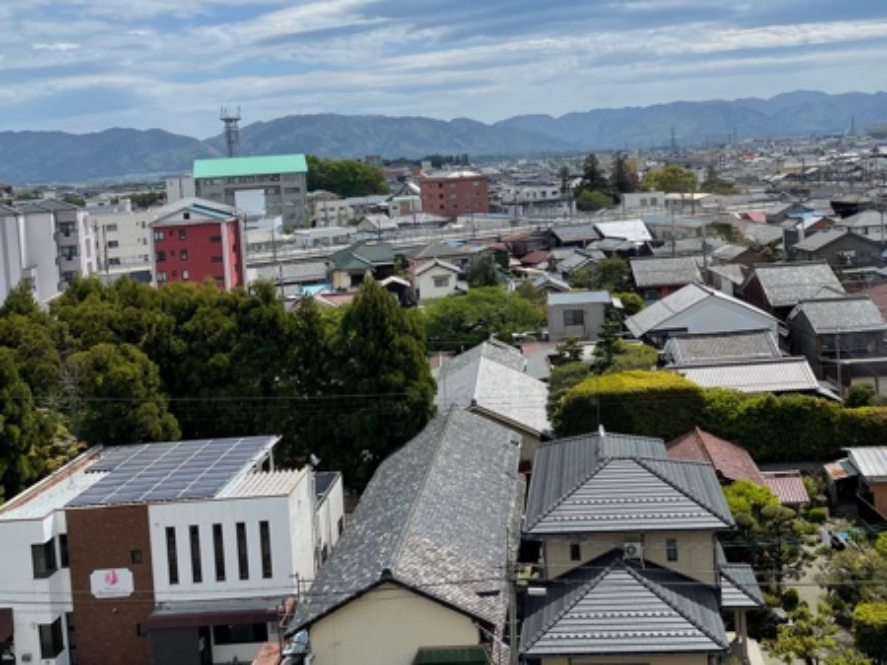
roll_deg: +3.8
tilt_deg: -3.2
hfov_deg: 49.9
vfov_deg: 38.1
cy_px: 209
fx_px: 948
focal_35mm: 37
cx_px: 526
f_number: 1.6
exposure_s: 1/5814
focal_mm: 4.2
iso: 32
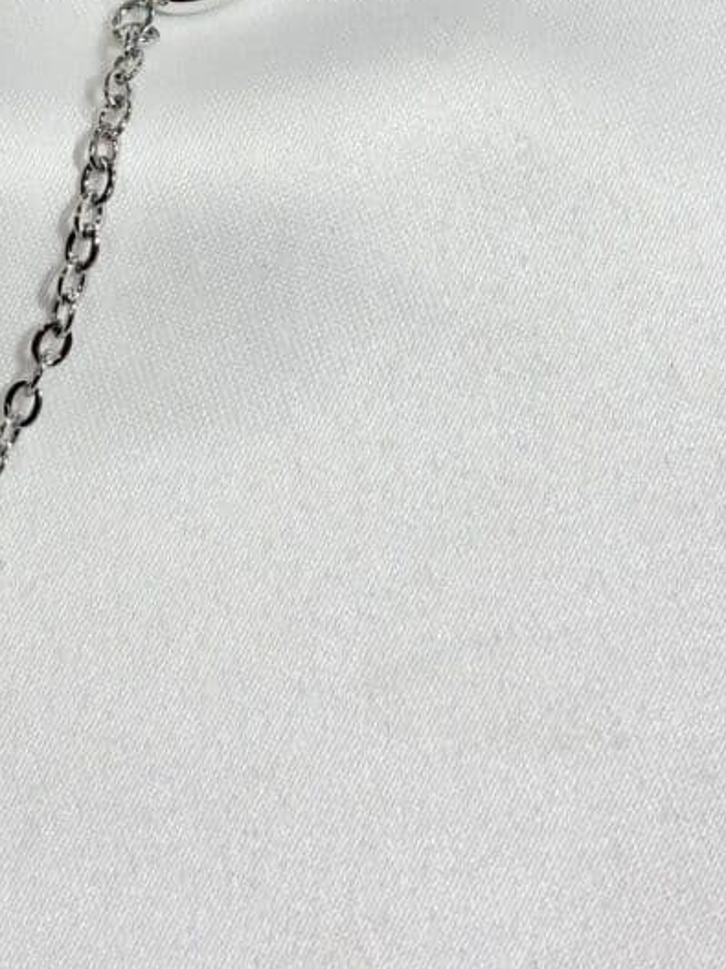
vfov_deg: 19.0
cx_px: 116
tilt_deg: -68.4
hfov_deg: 14.5
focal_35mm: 101
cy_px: 46
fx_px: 2826
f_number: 1.6
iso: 32
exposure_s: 1/268
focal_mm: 5.96
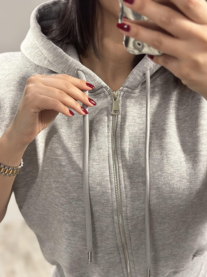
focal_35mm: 48
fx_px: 383
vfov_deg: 39.7
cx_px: 104
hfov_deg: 30.3
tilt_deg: -38.5
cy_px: 138
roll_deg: +6.6
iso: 160
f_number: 1.78
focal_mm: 6.86
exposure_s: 1/100
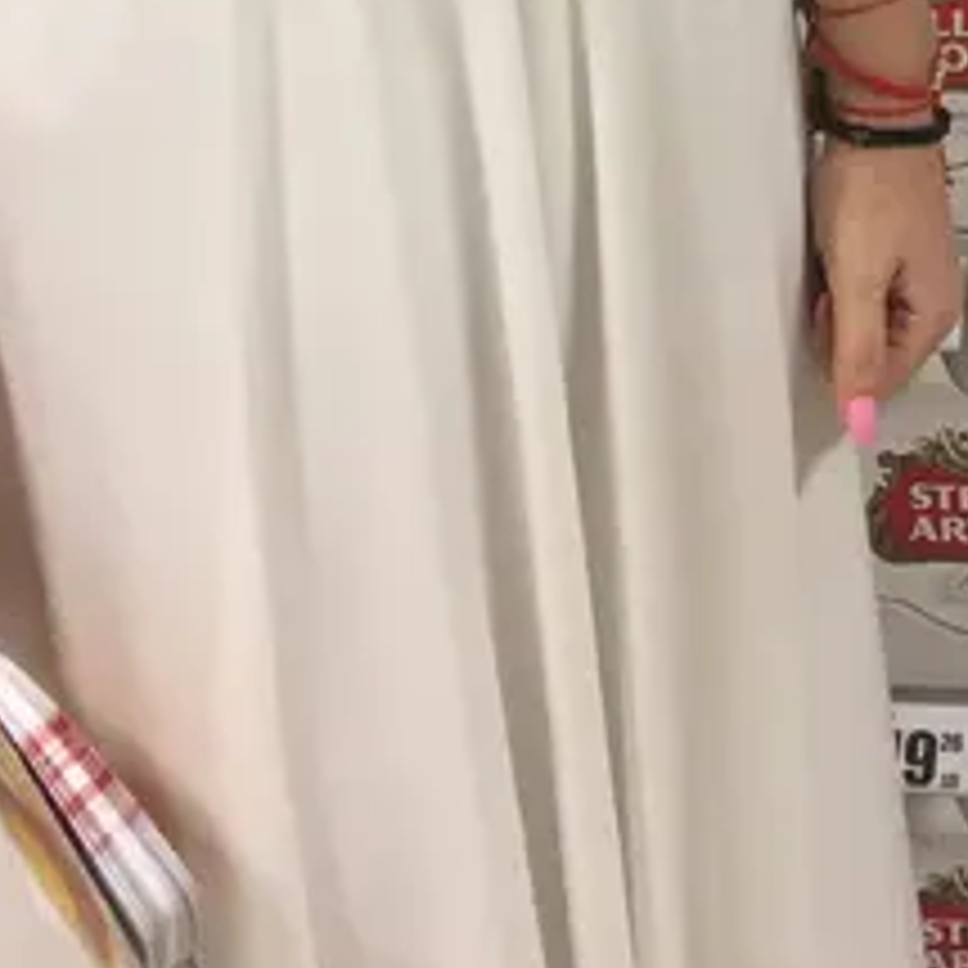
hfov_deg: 13.1
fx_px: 4145
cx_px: 1002
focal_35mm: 131
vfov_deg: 11.5
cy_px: -1193
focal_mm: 4.15
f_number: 2.2
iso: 64
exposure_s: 1/33
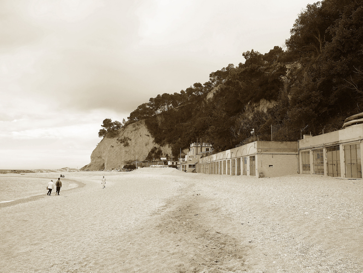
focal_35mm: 30
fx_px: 315
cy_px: 136
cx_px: 182
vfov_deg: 46.8
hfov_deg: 60.0
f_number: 5.6
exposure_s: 1/500
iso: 400
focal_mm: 15
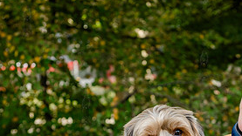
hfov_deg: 16.1
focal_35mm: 133
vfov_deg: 9.0
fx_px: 854
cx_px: 143
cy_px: 155
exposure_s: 1/800
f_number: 5
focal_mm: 48
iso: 1000
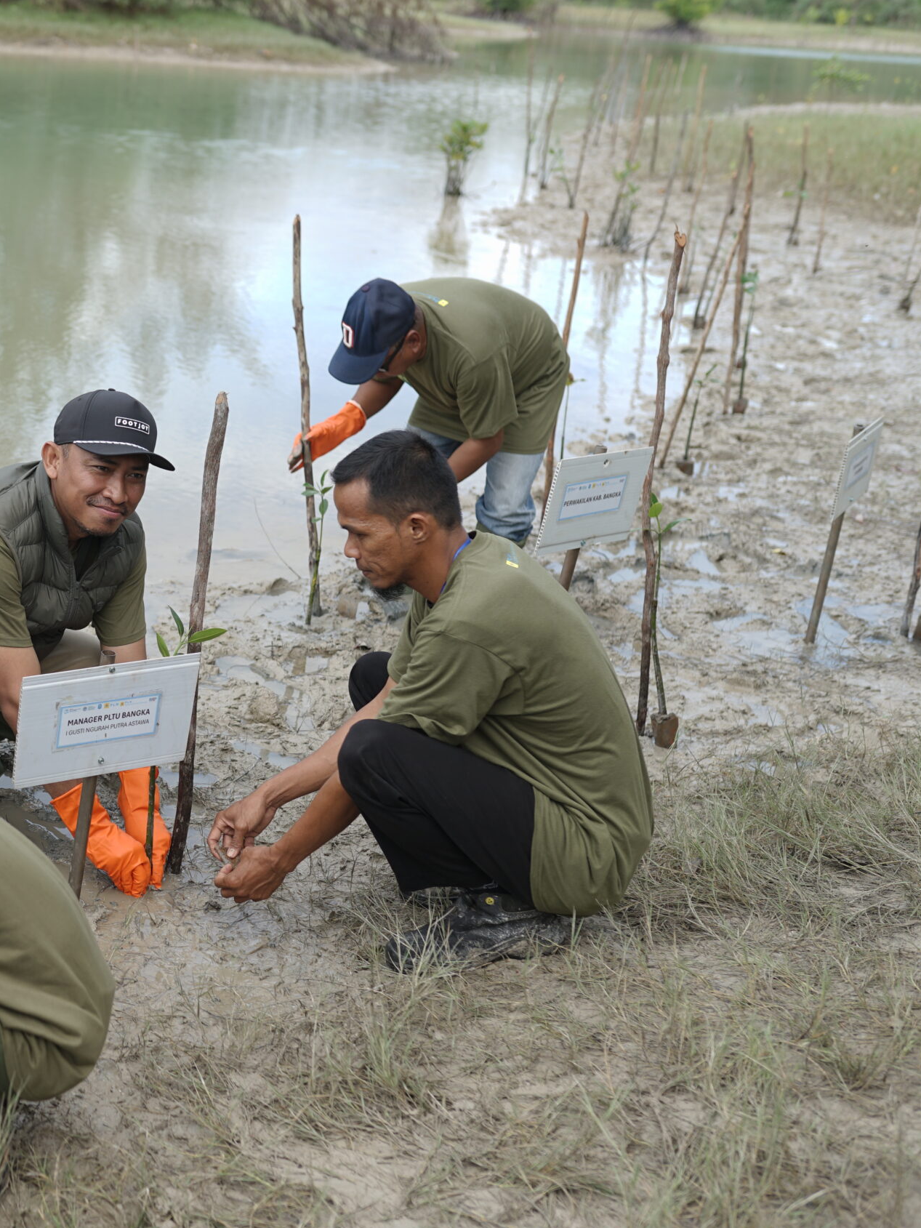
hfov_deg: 27.0
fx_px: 1809
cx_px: 10
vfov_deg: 37.5
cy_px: 619
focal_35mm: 51
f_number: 2.8
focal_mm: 35
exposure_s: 1/400
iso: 80
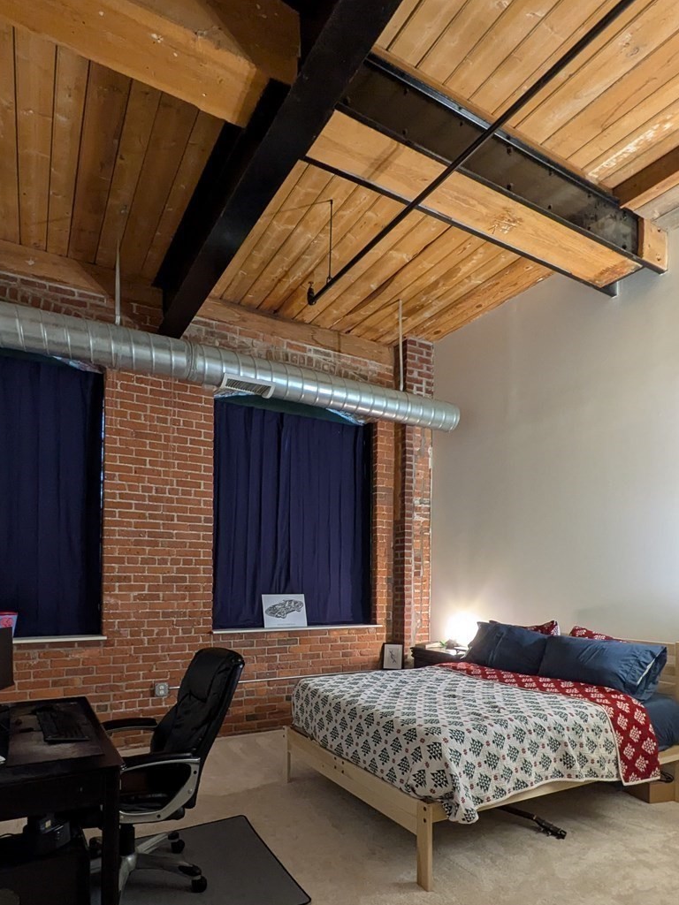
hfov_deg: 63.3
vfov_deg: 77.2
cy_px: 579
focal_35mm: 21
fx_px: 549
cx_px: 311
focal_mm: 1.83
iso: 177
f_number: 2.2
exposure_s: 1/24
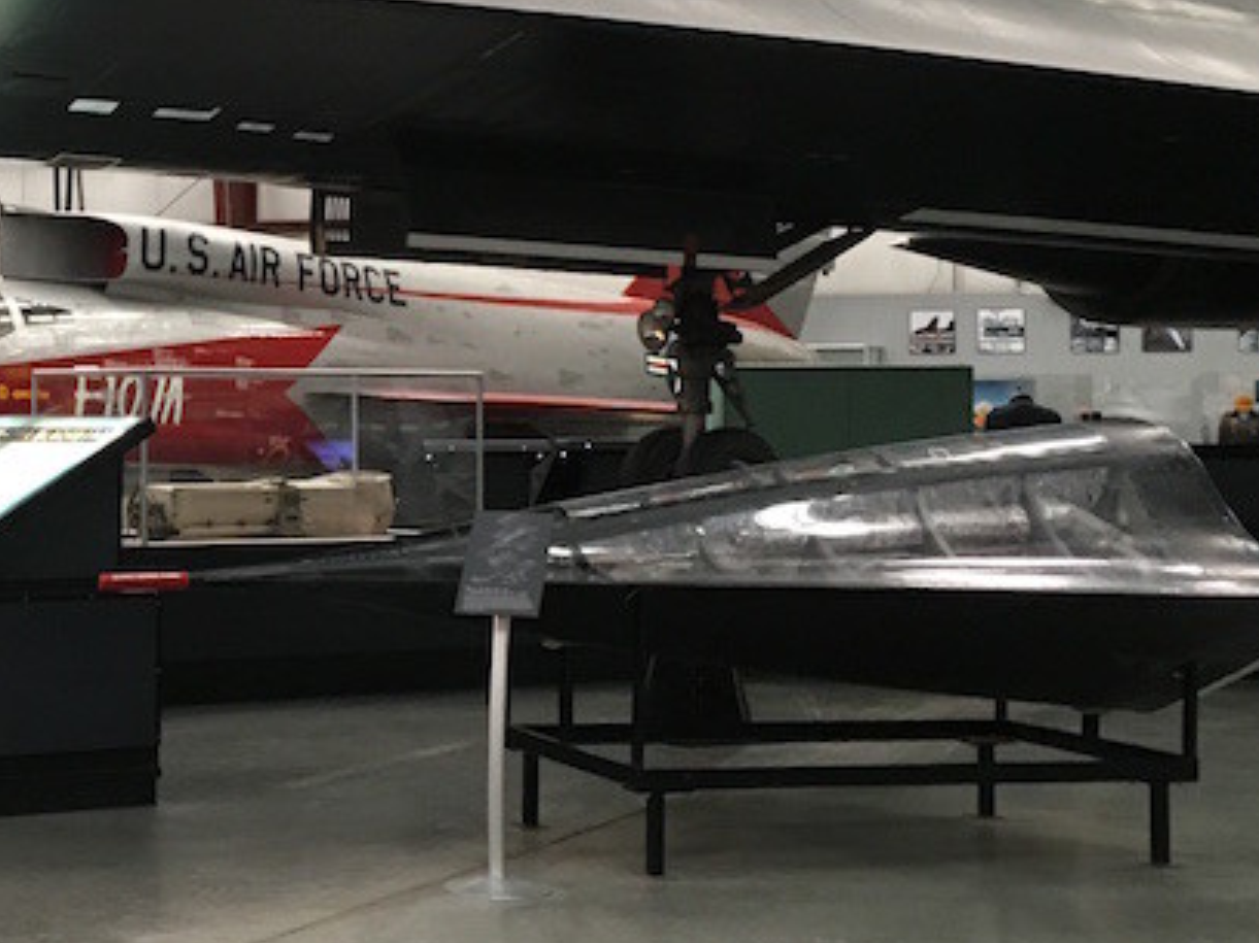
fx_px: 2654
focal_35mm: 73
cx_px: 19
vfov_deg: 20.1
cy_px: 343
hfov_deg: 25.4
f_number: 2.2
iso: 125
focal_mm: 4.15
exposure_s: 1/30
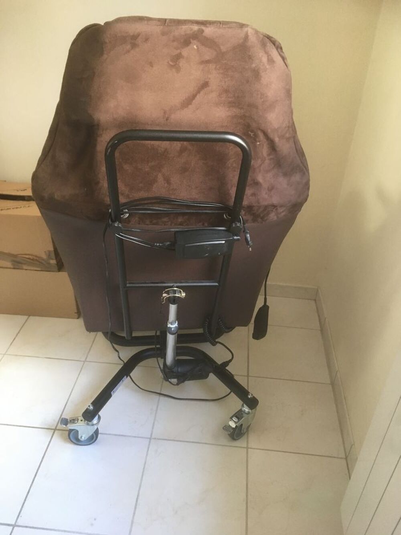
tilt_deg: -37.6
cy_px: 268
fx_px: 448
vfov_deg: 61.7
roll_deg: -4.2
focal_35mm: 29
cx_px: 200
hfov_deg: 48.2
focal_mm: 4.15
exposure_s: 1/30
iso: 125
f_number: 2.2
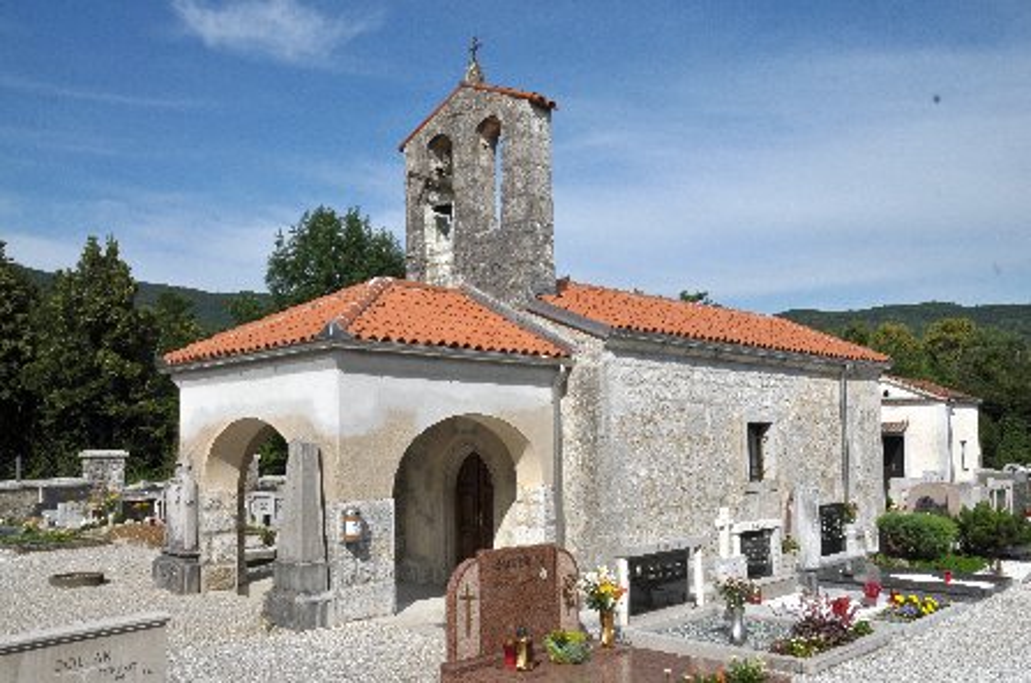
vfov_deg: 43.4
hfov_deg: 62.0
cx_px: 516
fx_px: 857
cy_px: 342
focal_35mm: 30
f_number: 14
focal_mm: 20
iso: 400
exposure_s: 1/500
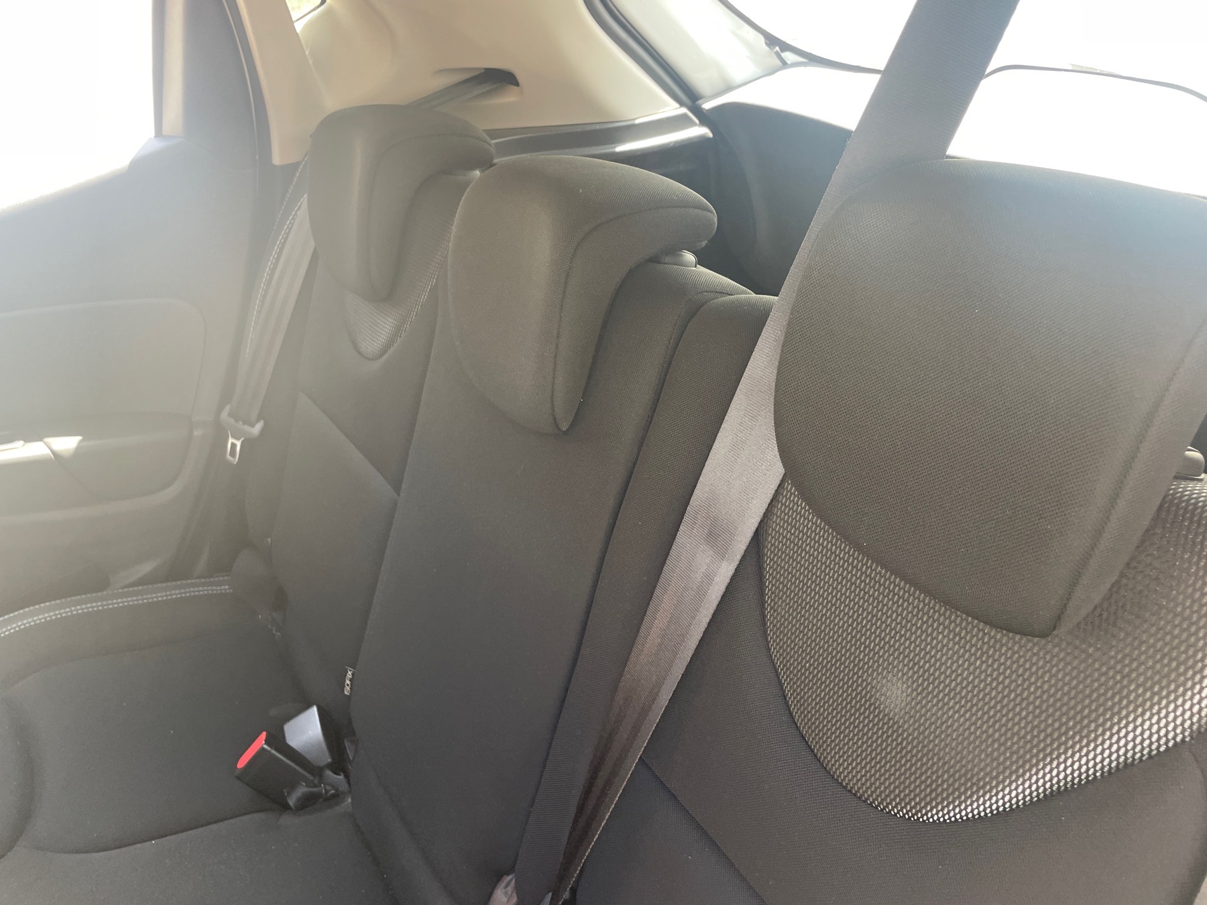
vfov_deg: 53.1
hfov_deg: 67.3
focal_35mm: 26
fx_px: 907
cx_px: 604
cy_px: 452
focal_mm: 4.2
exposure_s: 1/115
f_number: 1.6
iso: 125
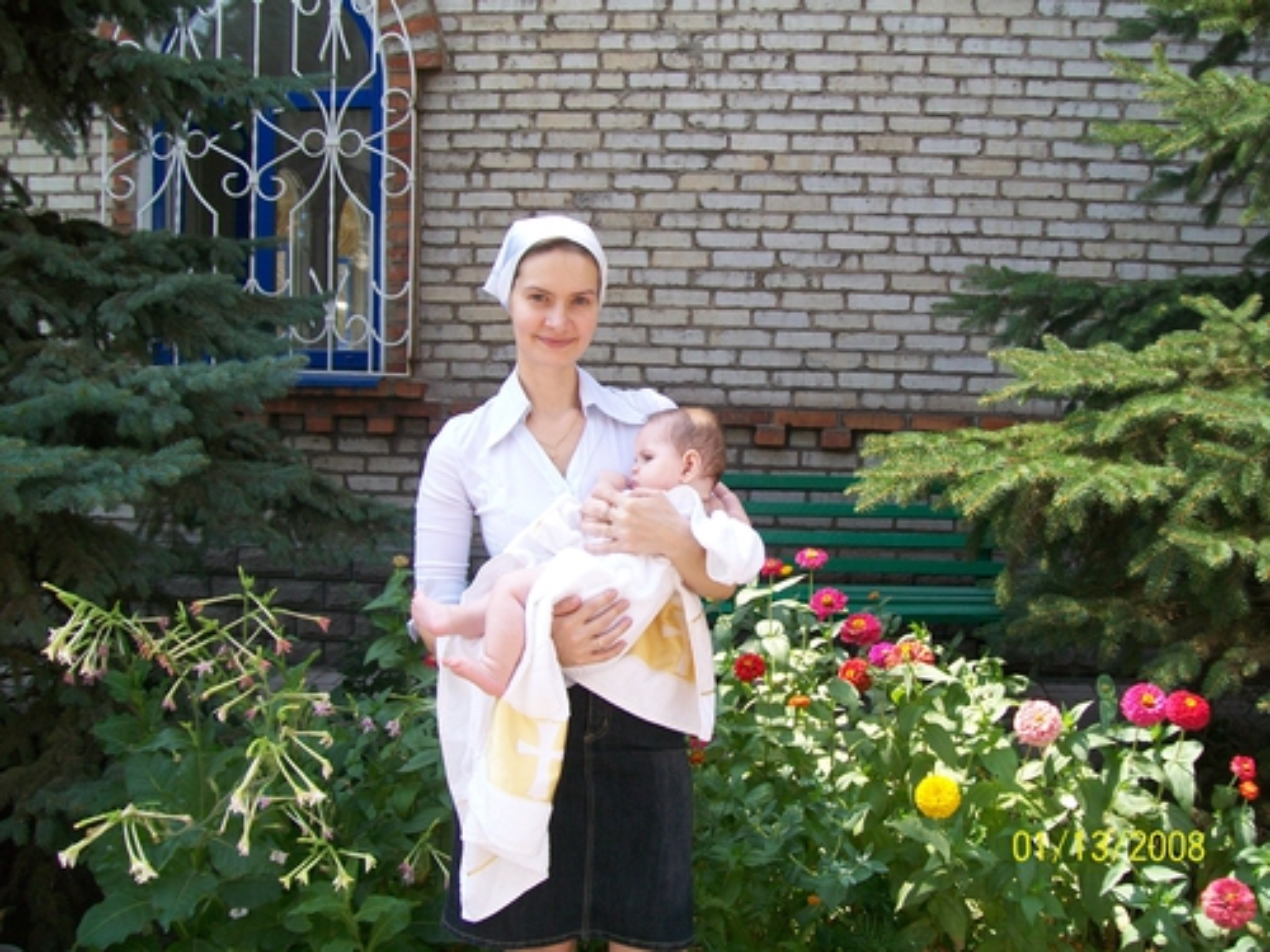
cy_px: 476
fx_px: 1247
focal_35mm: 34
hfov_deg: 54.0
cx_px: 635
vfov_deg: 41.8
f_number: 2.7
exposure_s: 1/320
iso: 64
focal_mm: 6.1
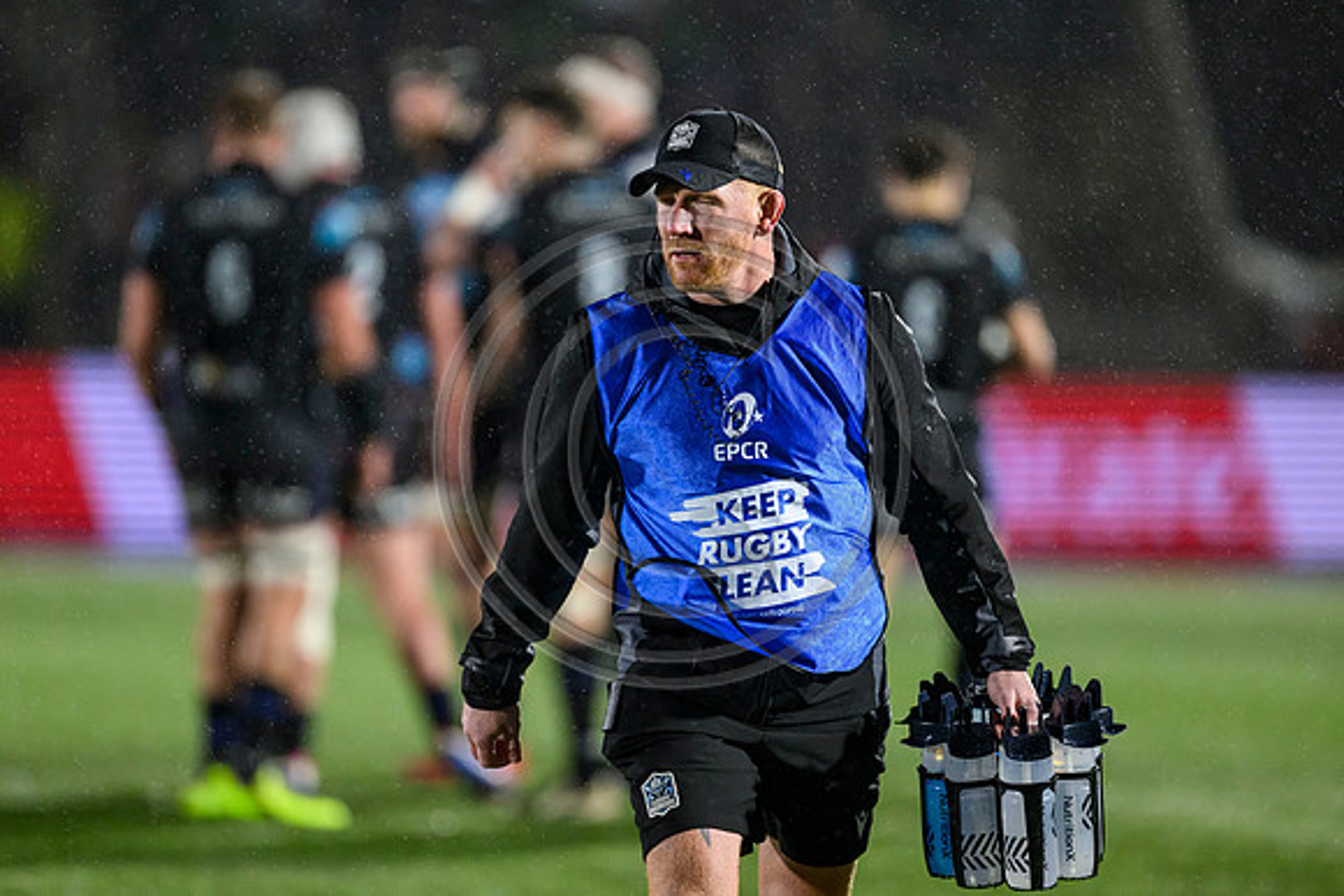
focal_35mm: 400
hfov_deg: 5.2
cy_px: 448
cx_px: 672
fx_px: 14936
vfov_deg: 3.4
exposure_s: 1/2000
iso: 5000
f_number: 3.2
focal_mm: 400
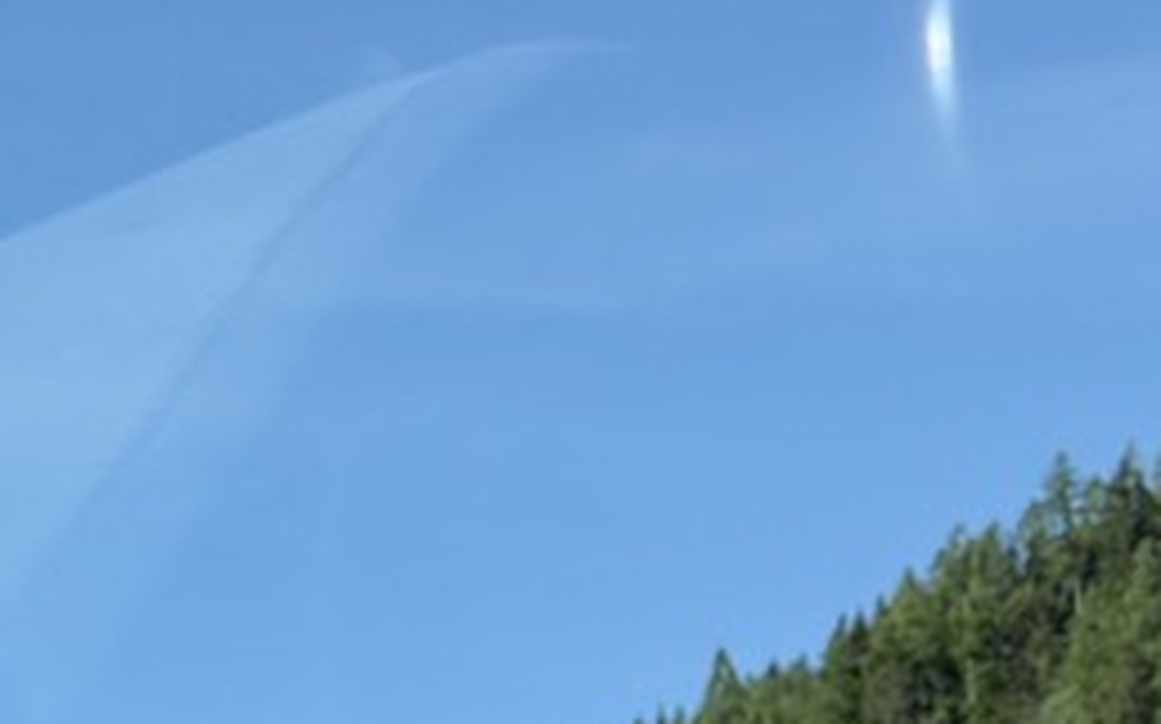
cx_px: -738
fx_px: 6294
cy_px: 1088
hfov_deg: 10.1
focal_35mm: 199
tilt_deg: +7.7
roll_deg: +2.7
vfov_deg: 6.5
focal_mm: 6.76
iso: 64
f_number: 1.78
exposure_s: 1/2146
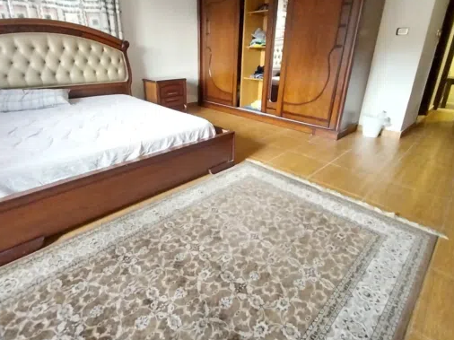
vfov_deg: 70.8
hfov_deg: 87.8
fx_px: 236
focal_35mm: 18
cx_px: 221
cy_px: 137
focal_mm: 1.3
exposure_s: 1/15
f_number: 2.2
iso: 500
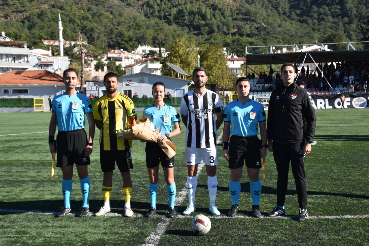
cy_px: 123
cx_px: 184
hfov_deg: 41.1
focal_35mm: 48
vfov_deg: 28.1
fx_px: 492
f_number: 8
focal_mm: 32
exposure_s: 1/500
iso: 320
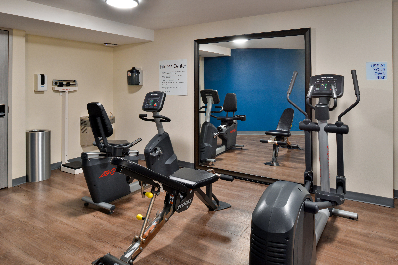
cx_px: 199
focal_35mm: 24
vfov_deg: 53.2
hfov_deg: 73.7
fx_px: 265
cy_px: 132
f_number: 13
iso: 640
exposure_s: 1/3
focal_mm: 24
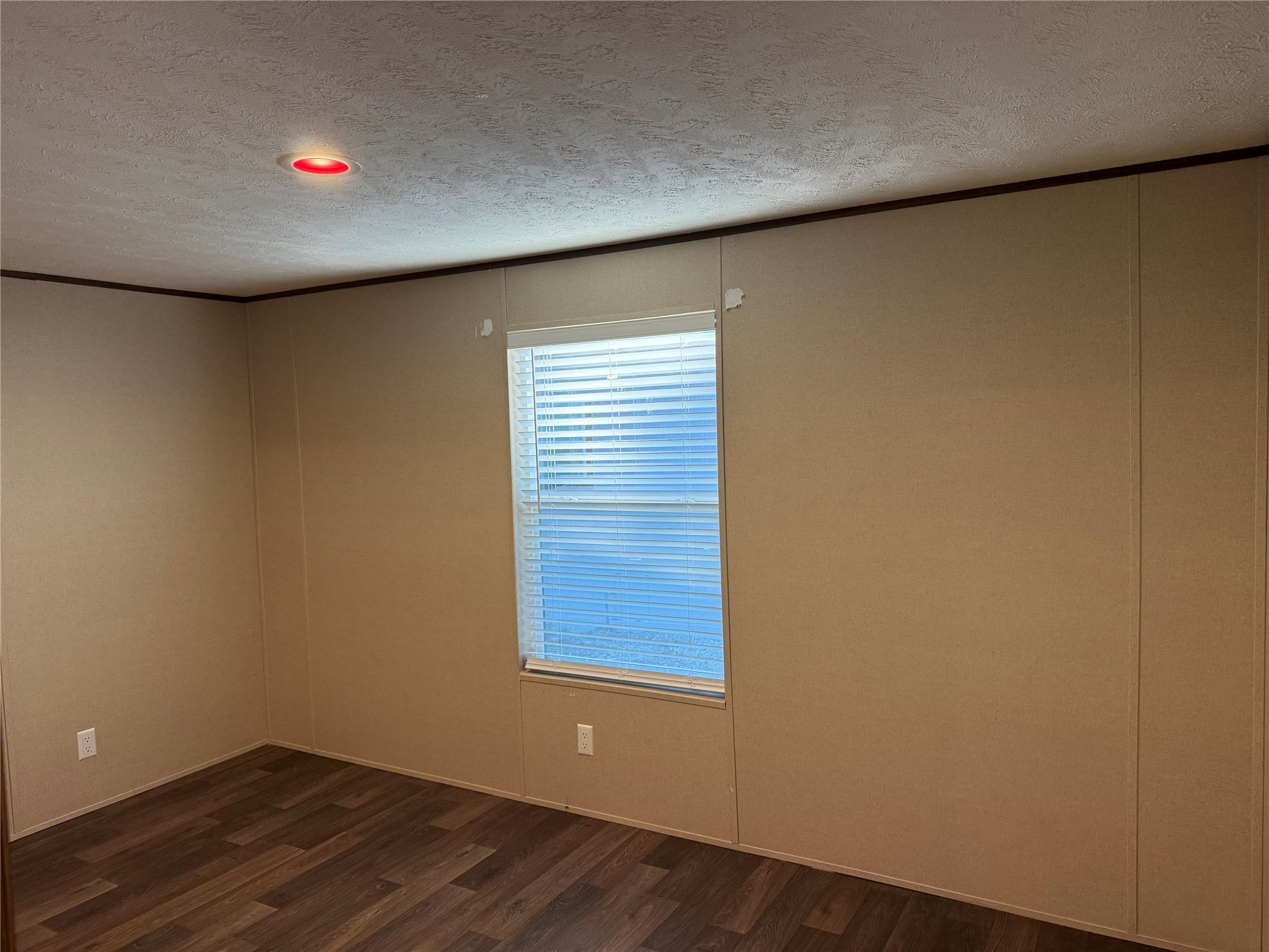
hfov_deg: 71.6
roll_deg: +1.2
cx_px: 634
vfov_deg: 56.8
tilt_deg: -2.6
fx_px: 880
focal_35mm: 24
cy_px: 476
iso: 200
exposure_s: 1/240
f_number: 1.78
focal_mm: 6.76
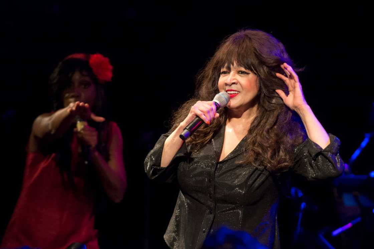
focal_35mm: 200
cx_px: 187
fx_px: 2078
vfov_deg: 6.9
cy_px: 124
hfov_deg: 10.3
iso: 2500
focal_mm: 200
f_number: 6.3
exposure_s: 1/250
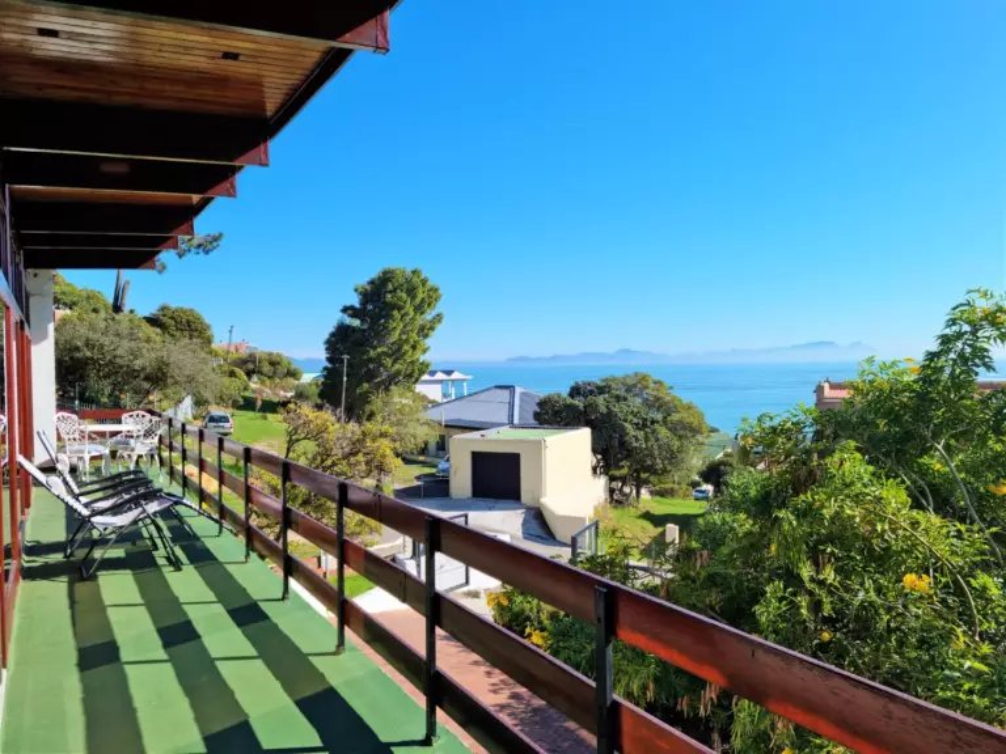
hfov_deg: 65.3
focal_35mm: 27
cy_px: 377
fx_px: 785
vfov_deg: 51.4
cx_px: 503
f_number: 2
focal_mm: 5.9
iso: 25
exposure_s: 1/916
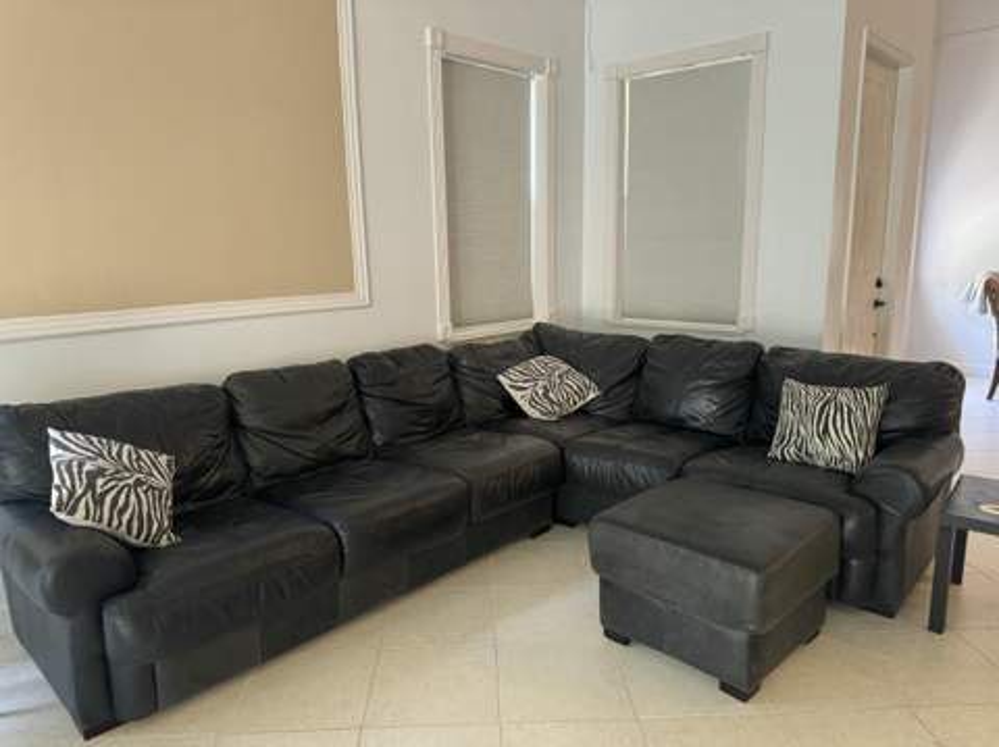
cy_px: 374
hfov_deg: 71.7
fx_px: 692
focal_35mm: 24
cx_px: 500
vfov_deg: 56.7
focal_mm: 6.76
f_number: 1.78
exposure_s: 1/60
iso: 400
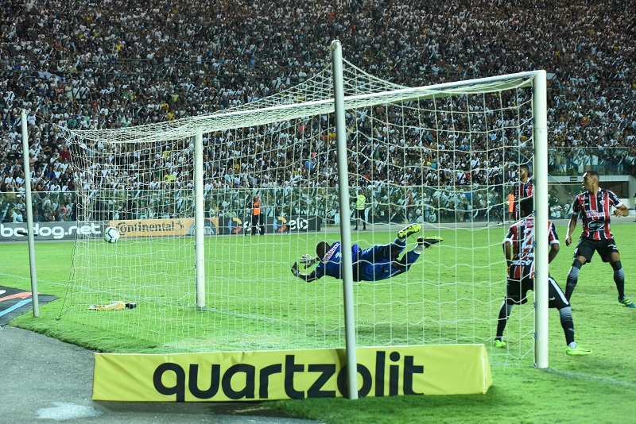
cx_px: 318
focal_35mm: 70
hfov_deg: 28.8
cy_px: 212
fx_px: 1237
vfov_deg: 19.5
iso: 8000
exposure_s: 1/1000
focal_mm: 70
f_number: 4.5
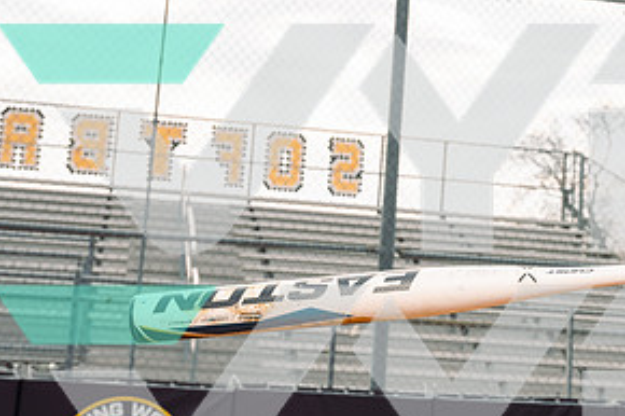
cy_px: 139
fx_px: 1596
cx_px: 547
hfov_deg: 21.7
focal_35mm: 92
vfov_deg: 14.8
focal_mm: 46
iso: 125
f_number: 8
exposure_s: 1/200
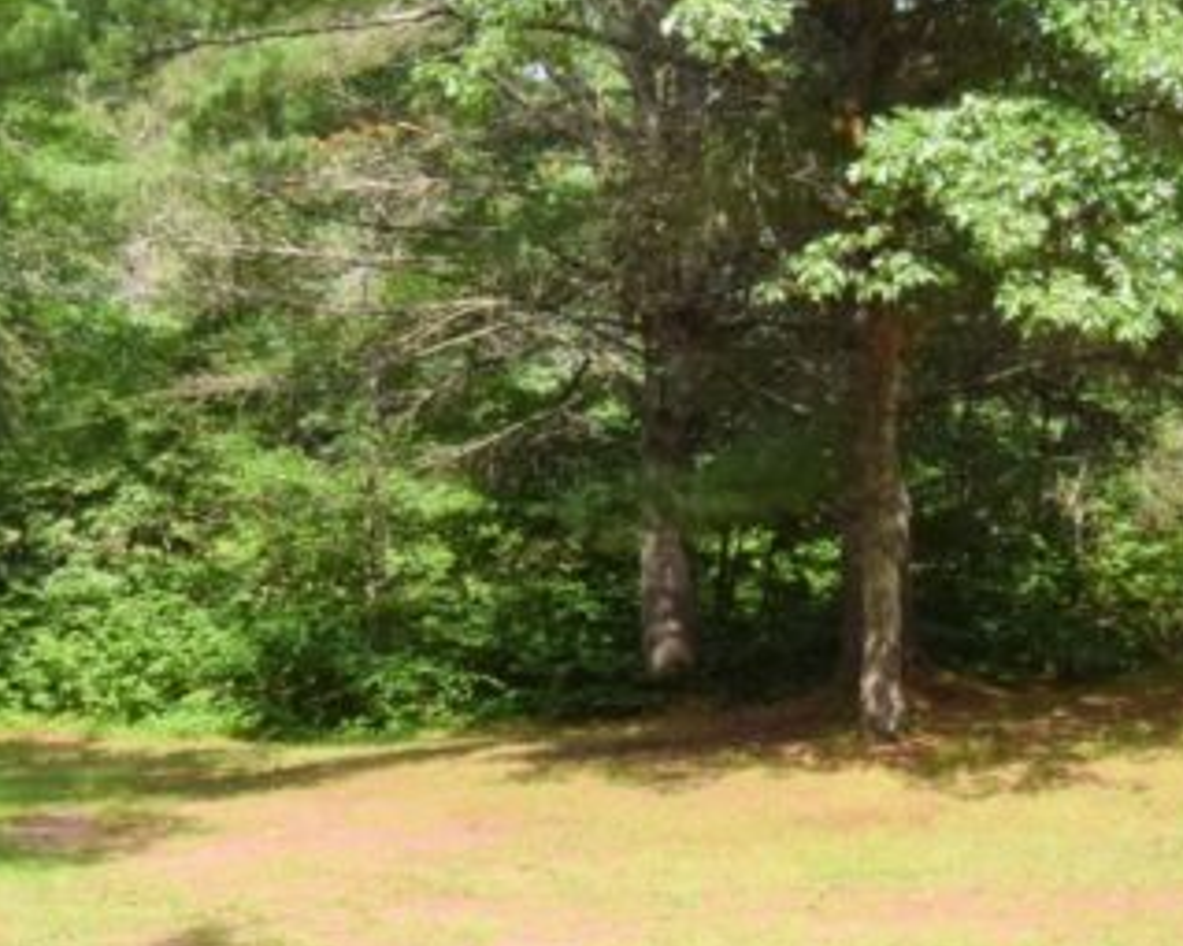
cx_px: 553
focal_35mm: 53
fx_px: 1855
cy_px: 553
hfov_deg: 35.4
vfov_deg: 28.6
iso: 320
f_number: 13
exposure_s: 1/200
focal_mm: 10
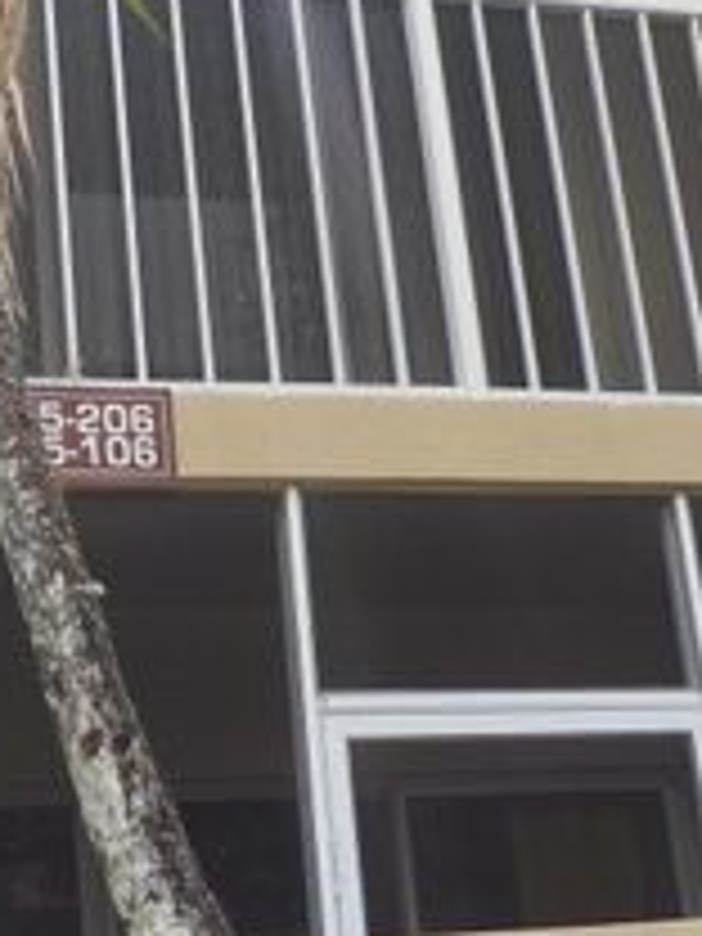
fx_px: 1947
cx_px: 54
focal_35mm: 72
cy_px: 281
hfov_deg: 20.0
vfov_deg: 26.8
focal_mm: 4.1
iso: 125
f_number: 3.3
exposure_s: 1/500
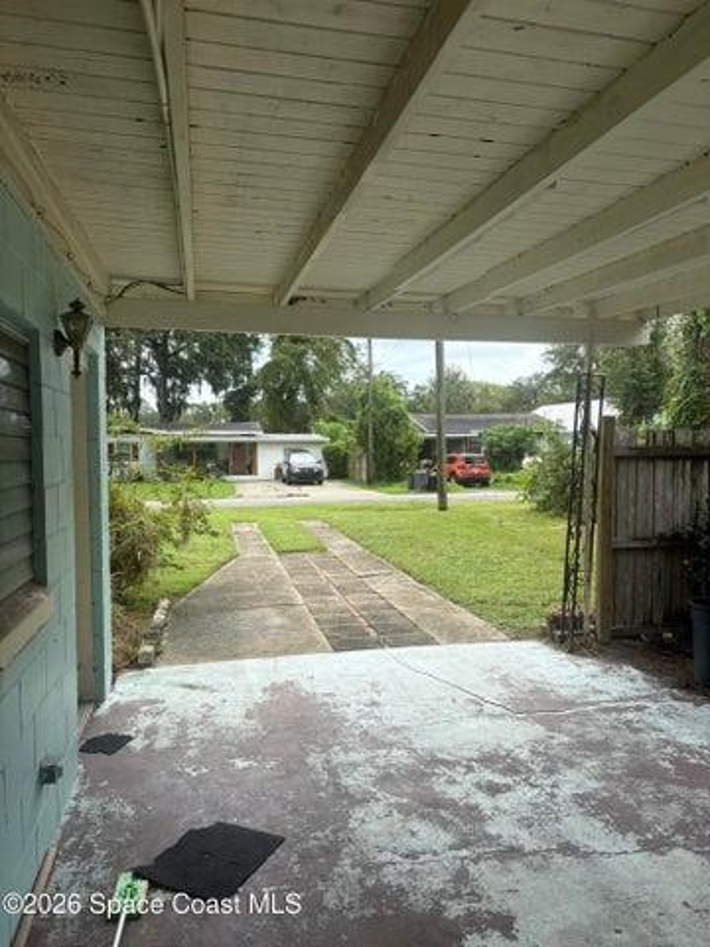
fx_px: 711
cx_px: 355
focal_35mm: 26
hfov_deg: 53.1
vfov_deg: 67.3
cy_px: 474
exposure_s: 1/1587
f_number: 1.6
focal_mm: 5.96
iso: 50
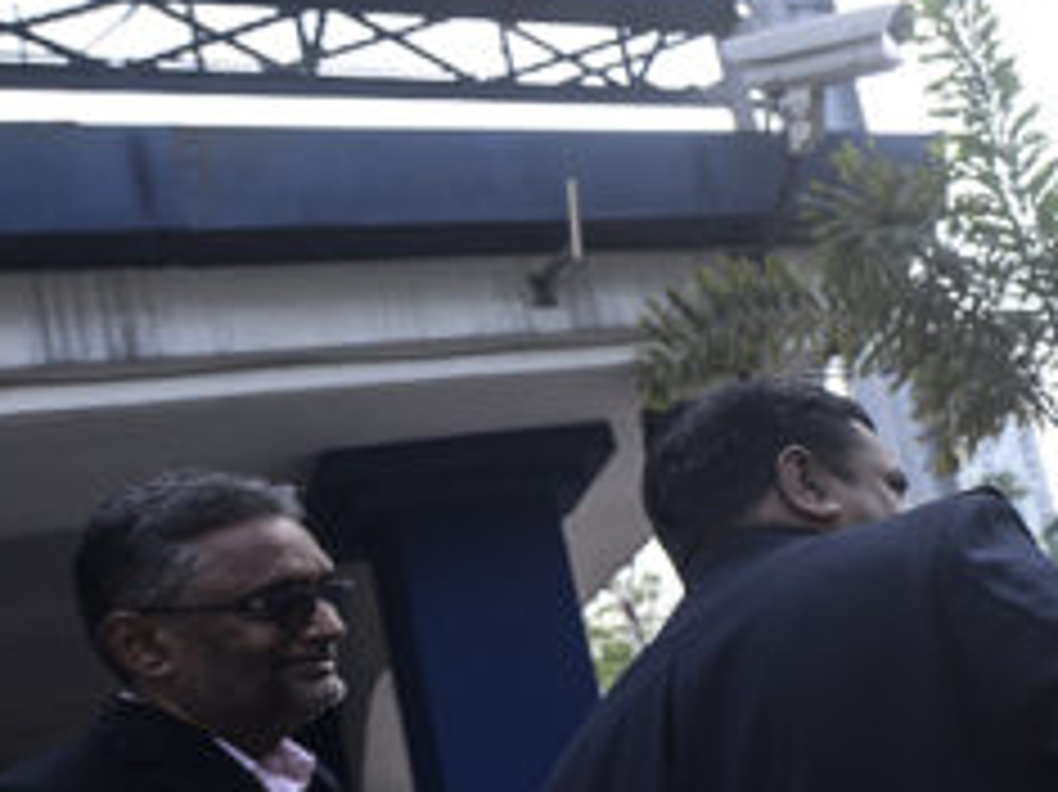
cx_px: 1083
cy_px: 450
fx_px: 1191
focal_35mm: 39
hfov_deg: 41.1
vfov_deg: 36.7
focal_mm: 14
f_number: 2.8
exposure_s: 1/500
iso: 100
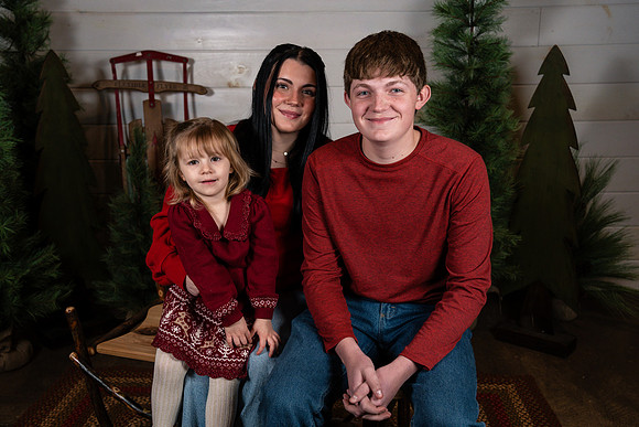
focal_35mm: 38
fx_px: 679
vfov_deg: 34.9
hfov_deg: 50.4
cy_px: 214
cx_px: 320
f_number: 5.6
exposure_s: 1/250
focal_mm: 37
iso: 400
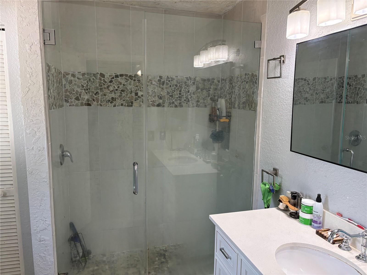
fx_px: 276
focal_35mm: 26
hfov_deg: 67.3
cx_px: 184
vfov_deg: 53.1
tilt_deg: -8.1
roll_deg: -0.7
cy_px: 138
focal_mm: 5.96
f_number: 1.6
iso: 125
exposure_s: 1/149
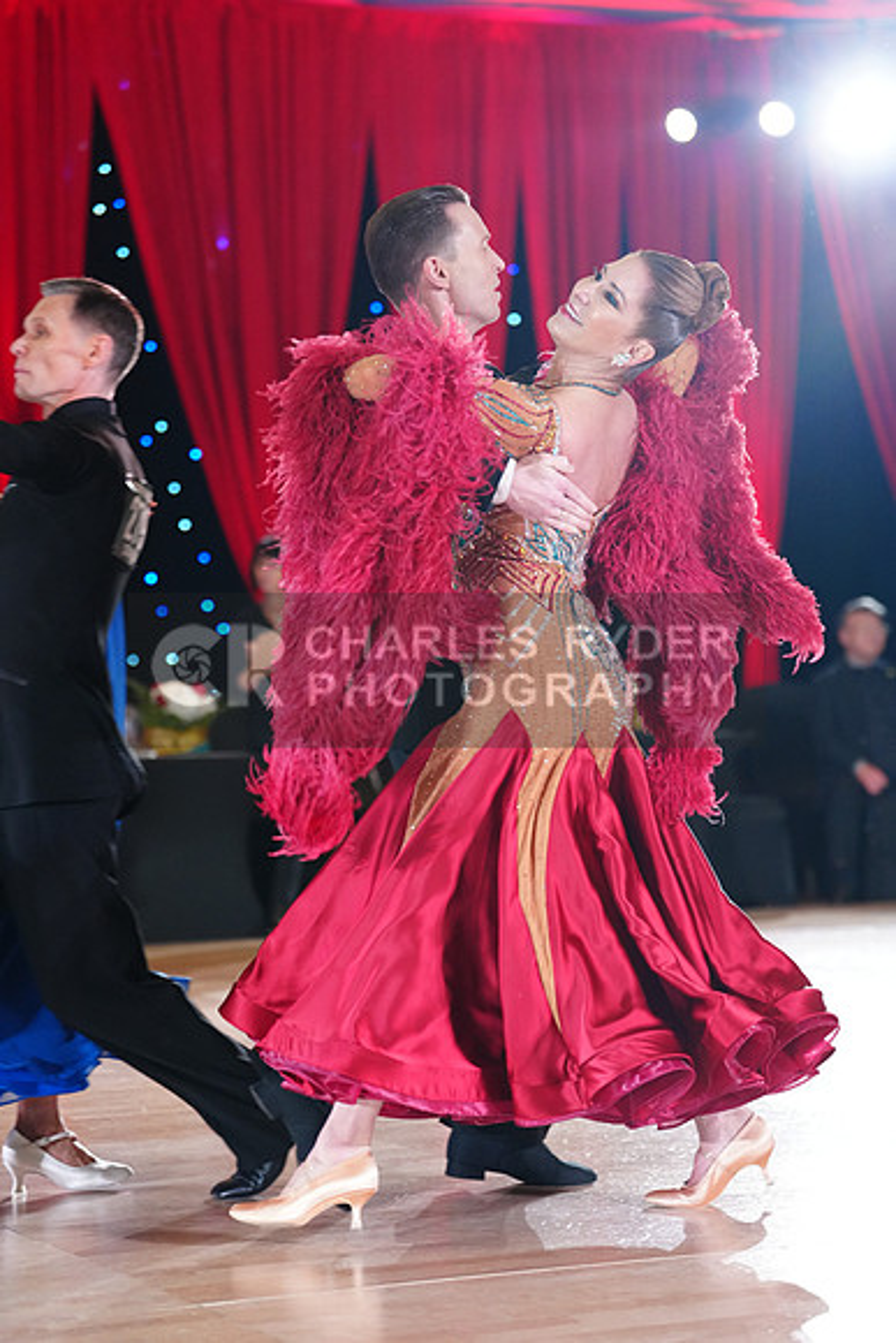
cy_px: 672
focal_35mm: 94
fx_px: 3507
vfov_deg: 21.7
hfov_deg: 14.6
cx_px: 448
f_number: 2.8
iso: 2500
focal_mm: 94
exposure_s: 1/320
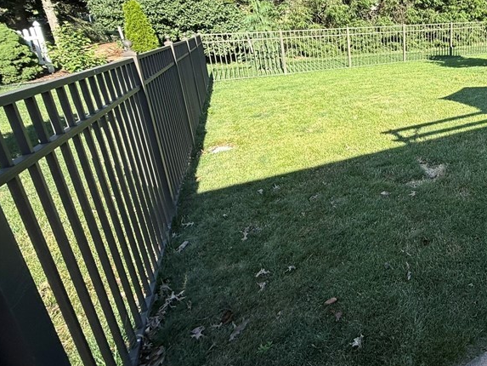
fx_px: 352
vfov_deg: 53.2
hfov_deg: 59.9
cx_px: 430
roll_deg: +0.2
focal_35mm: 25
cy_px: 106
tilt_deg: -16.2
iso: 50
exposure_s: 1/574
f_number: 2.2
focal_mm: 2.22
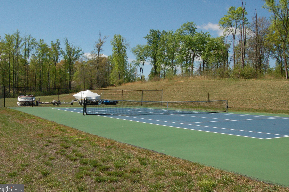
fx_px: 285
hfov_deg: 53.8
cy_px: 96
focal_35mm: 36
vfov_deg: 37.3
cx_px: 141
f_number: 16
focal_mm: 23
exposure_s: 1/1000
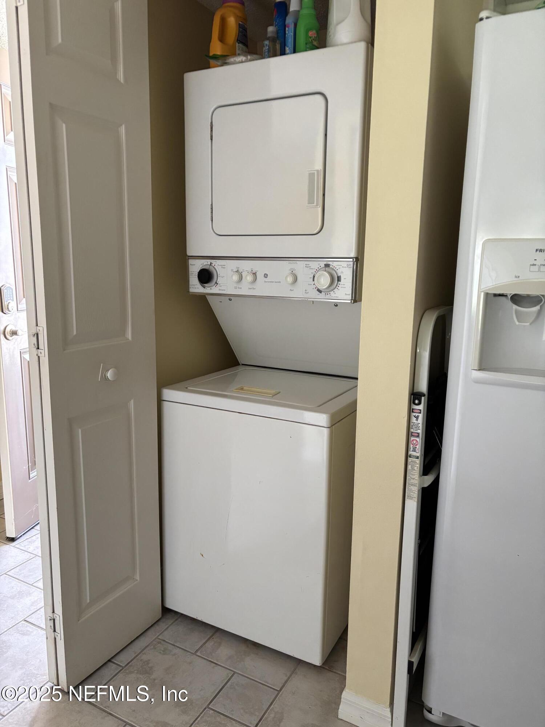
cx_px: 272
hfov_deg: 53.1
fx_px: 546
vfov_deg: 67.3
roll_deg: -0.6
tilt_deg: -10.7
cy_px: 364
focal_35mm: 26
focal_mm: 5.96
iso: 200
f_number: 1.6
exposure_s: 1/60
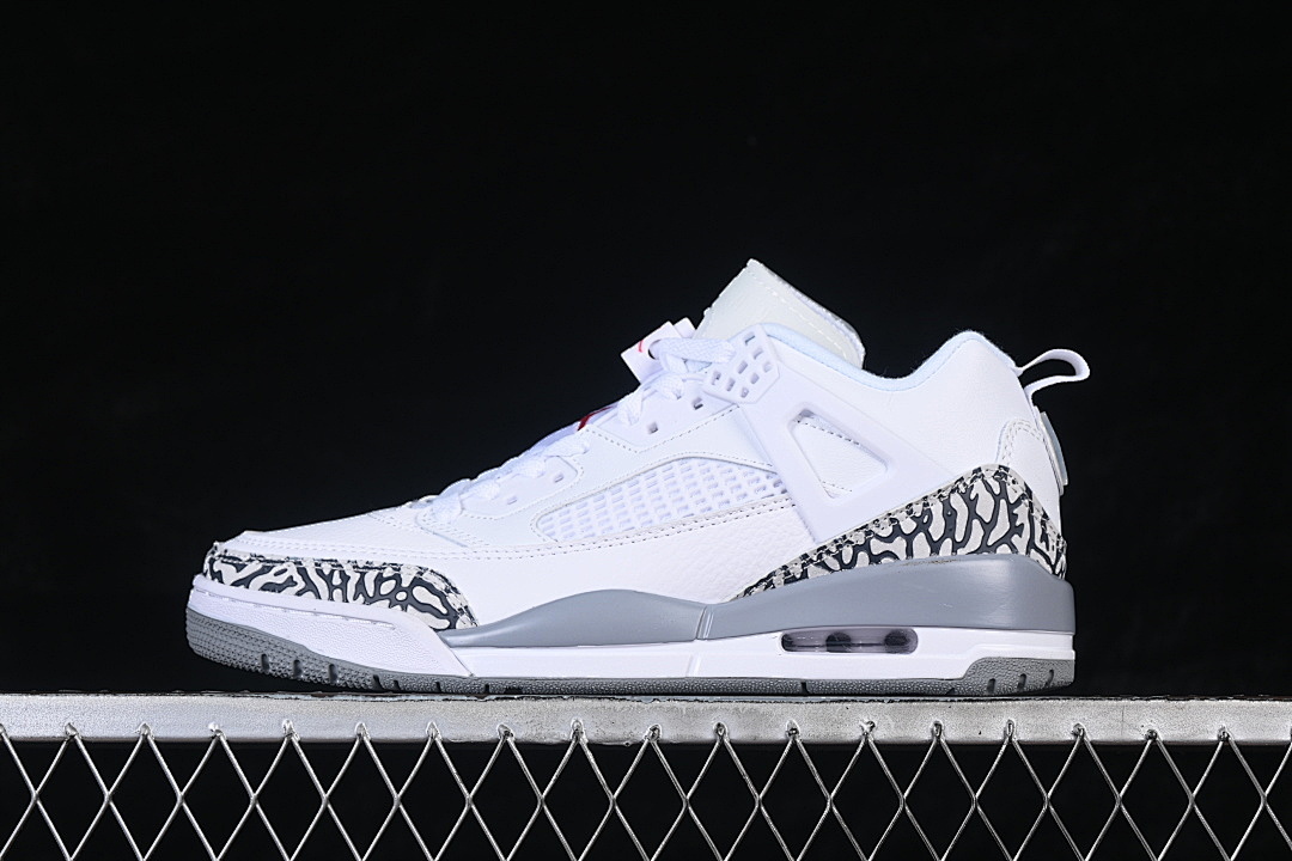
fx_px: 2691
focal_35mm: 75
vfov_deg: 18.2
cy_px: 430
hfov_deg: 27.0
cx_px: 646
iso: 160
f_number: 8
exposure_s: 1/80
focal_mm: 50
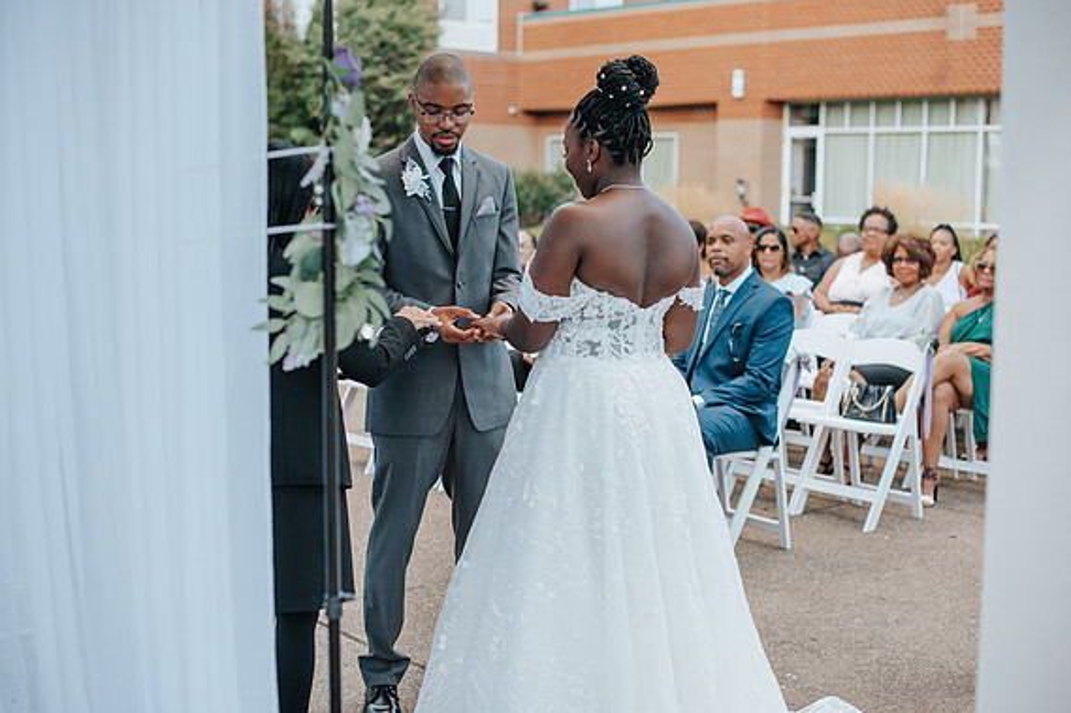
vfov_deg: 26.5
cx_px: 542
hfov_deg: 38.9
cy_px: 360
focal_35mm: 51
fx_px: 1517
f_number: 2.5
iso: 200
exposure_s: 1/1000
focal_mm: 50
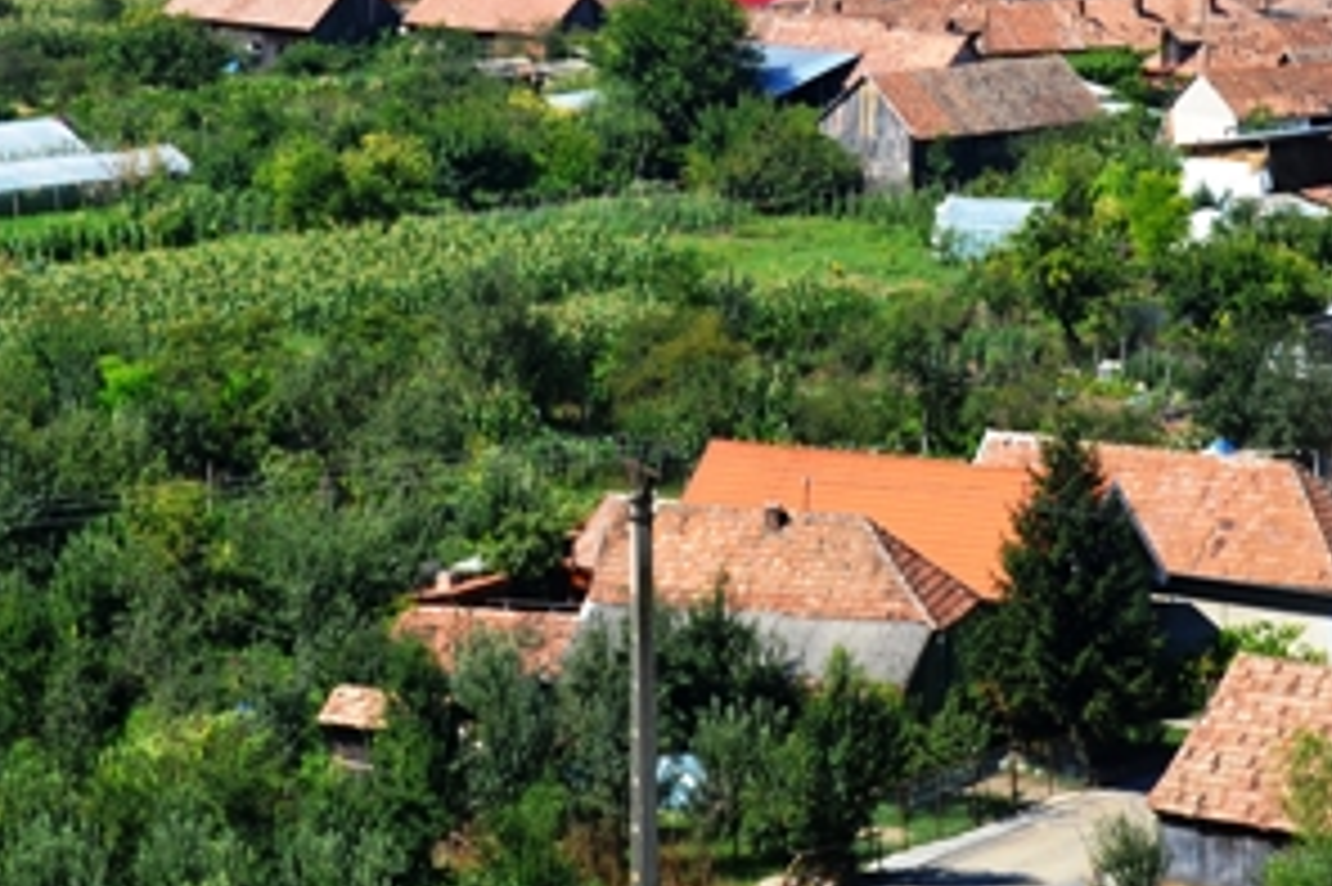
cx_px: 598
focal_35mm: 162
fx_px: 5990
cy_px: -196
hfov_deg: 12.7
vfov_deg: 8.4
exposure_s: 1/200
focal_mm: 40
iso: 100
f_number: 7.1
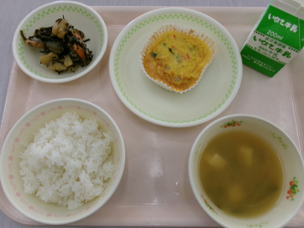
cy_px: 114
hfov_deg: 63.4
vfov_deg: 49.7
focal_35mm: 28
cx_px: 152
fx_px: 246
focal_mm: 5.1
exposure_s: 1/45
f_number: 3.9
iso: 100
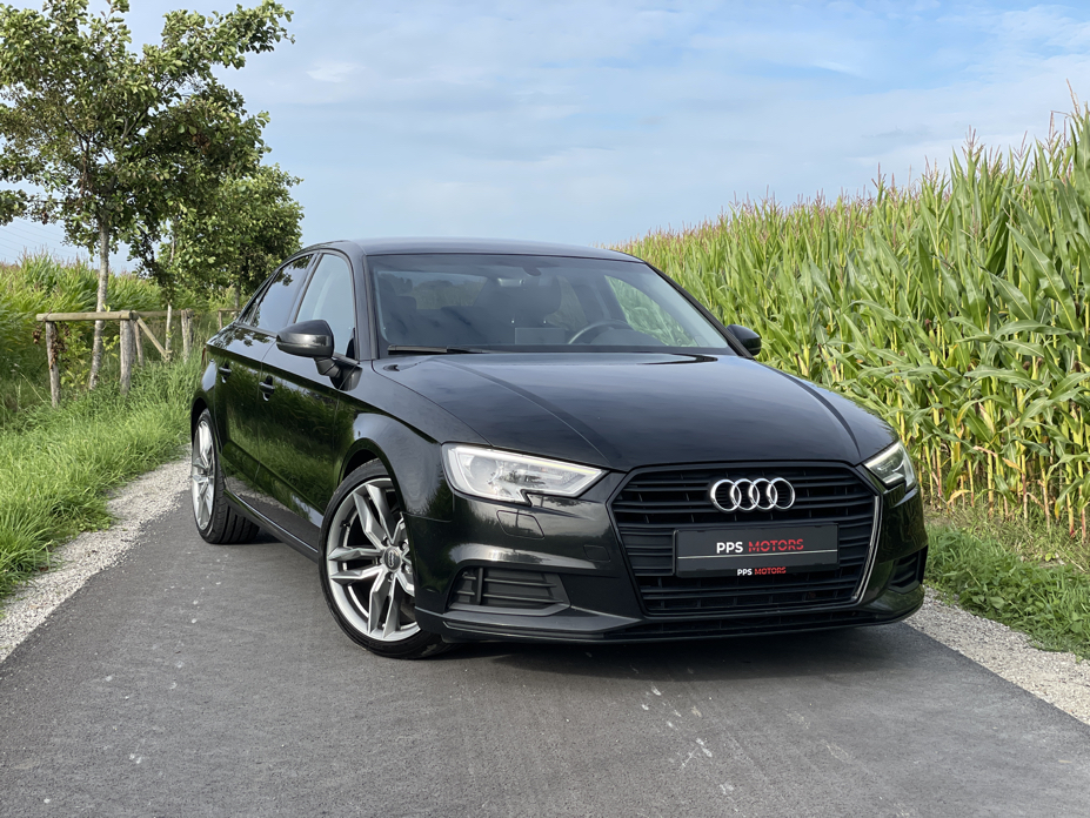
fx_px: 1638
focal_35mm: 52
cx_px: 545
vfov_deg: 28.1
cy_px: 409
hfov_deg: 36.8
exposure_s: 1/922
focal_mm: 6
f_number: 2
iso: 25
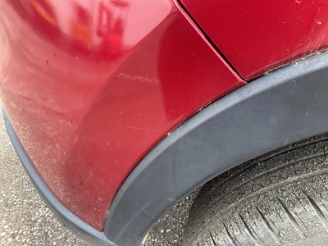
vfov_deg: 48.2
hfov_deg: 61.7
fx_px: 275
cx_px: 164
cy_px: 123
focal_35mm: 29
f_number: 1.8
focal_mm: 3
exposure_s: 1/173
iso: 25
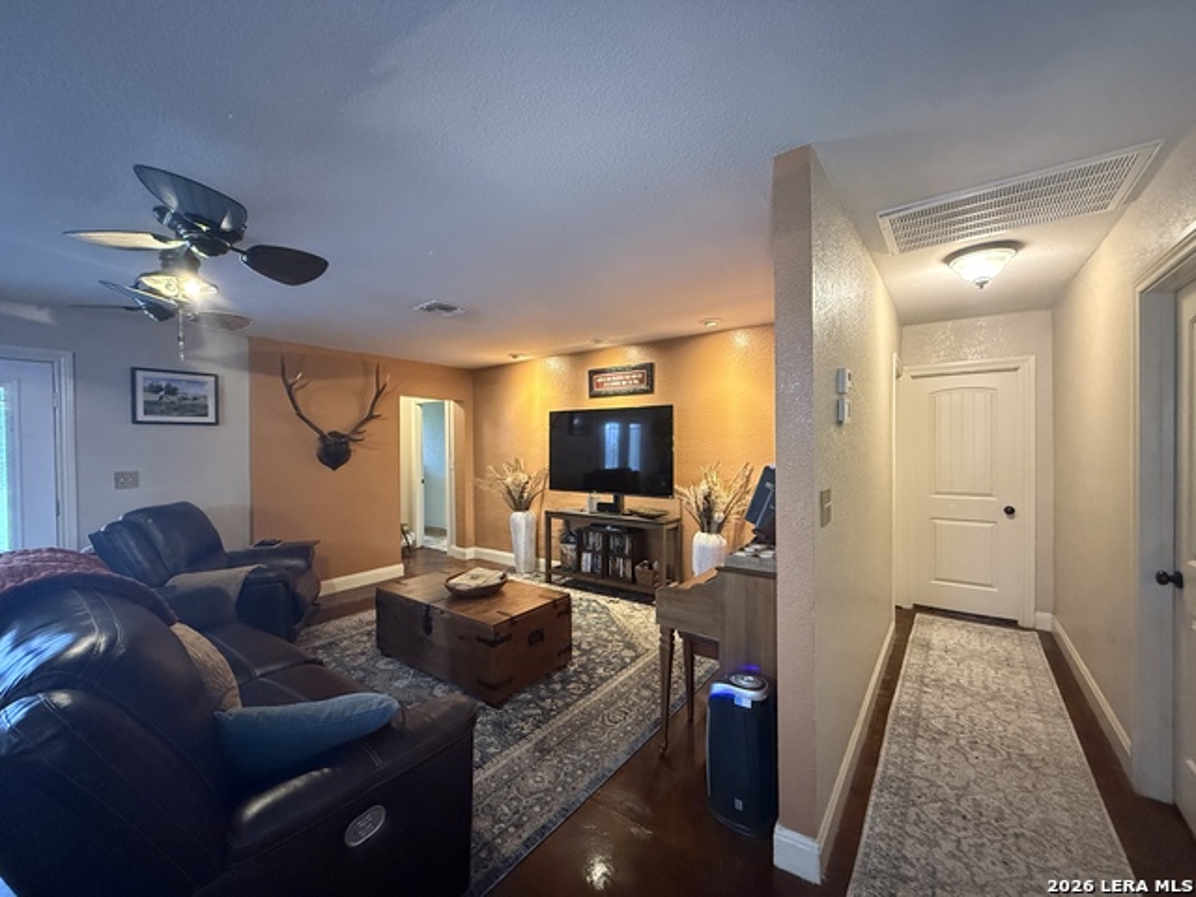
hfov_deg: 102.1
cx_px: 598
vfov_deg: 85.7
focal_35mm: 14
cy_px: 448
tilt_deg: -0.6
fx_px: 484
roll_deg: +0.5
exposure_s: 1/40
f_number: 2.2
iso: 1000
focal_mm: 2.22
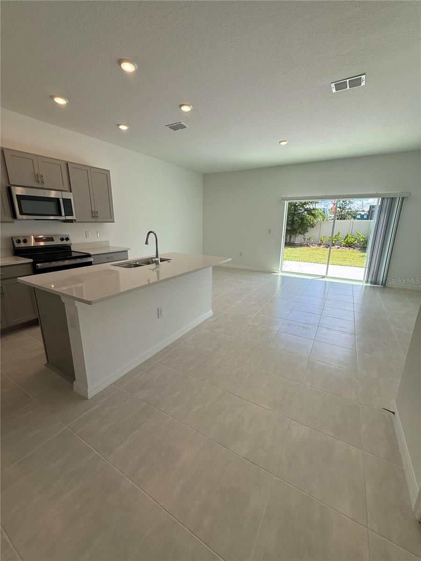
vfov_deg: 102.1
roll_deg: -1.1
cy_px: 280
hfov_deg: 85.7
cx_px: 210
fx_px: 227
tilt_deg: -14.2
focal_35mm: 14
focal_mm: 2.22
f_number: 2.2
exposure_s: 1/338
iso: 64
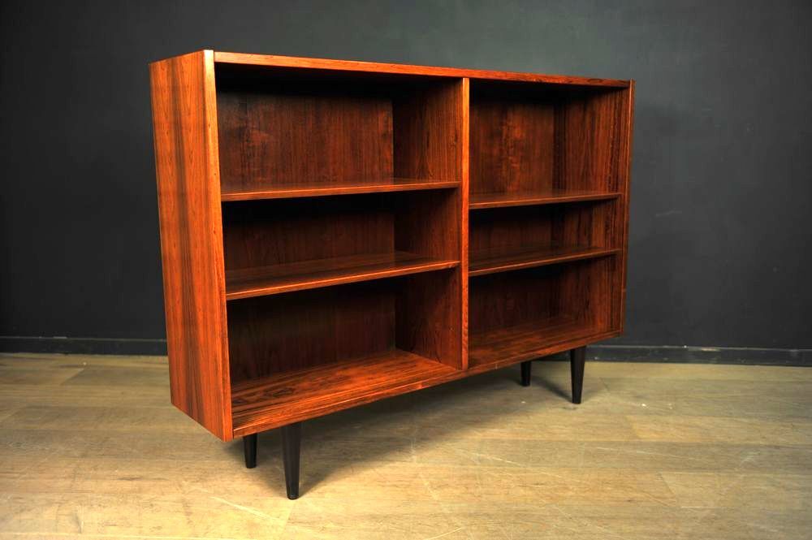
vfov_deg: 38.8
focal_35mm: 34
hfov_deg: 55.8
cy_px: 270
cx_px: 406
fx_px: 766
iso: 200
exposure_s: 1/60
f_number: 2.8
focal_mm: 34
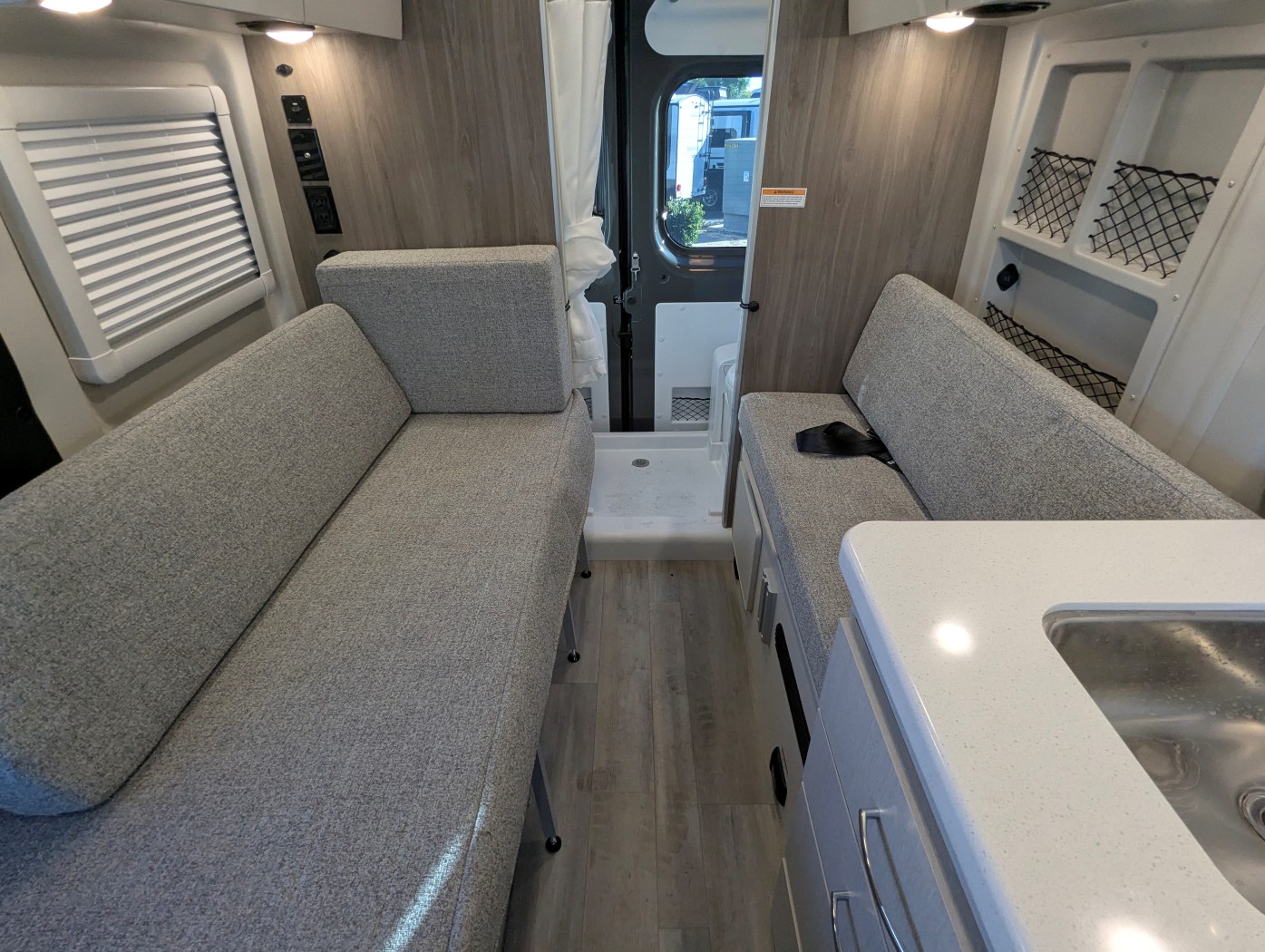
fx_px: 585
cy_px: 476
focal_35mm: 16
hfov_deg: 94.4
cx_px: 632
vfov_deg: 78.2
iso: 282
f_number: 2.2
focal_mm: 2.35
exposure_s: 1/254
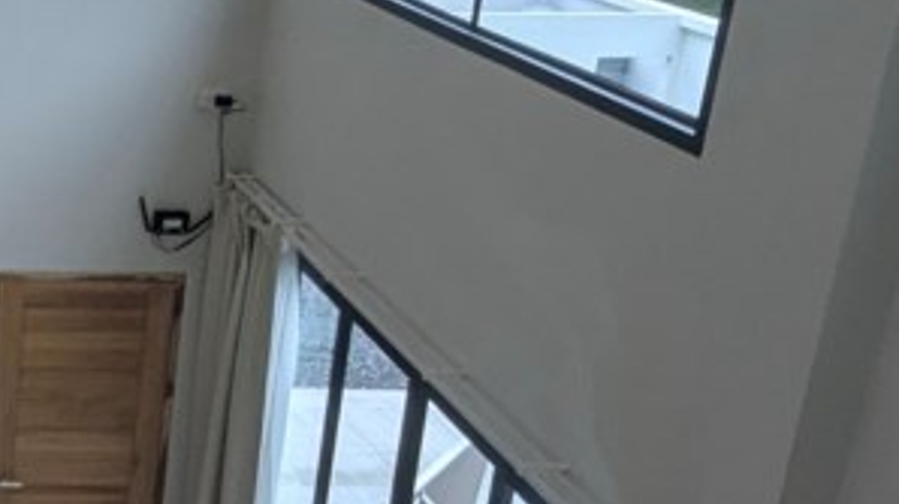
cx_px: -347
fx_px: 1453
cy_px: 275
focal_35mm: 61
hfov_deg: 27.2
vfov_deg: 19.7
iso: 45
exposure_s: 1/100
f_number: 2.2
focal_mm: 1.95
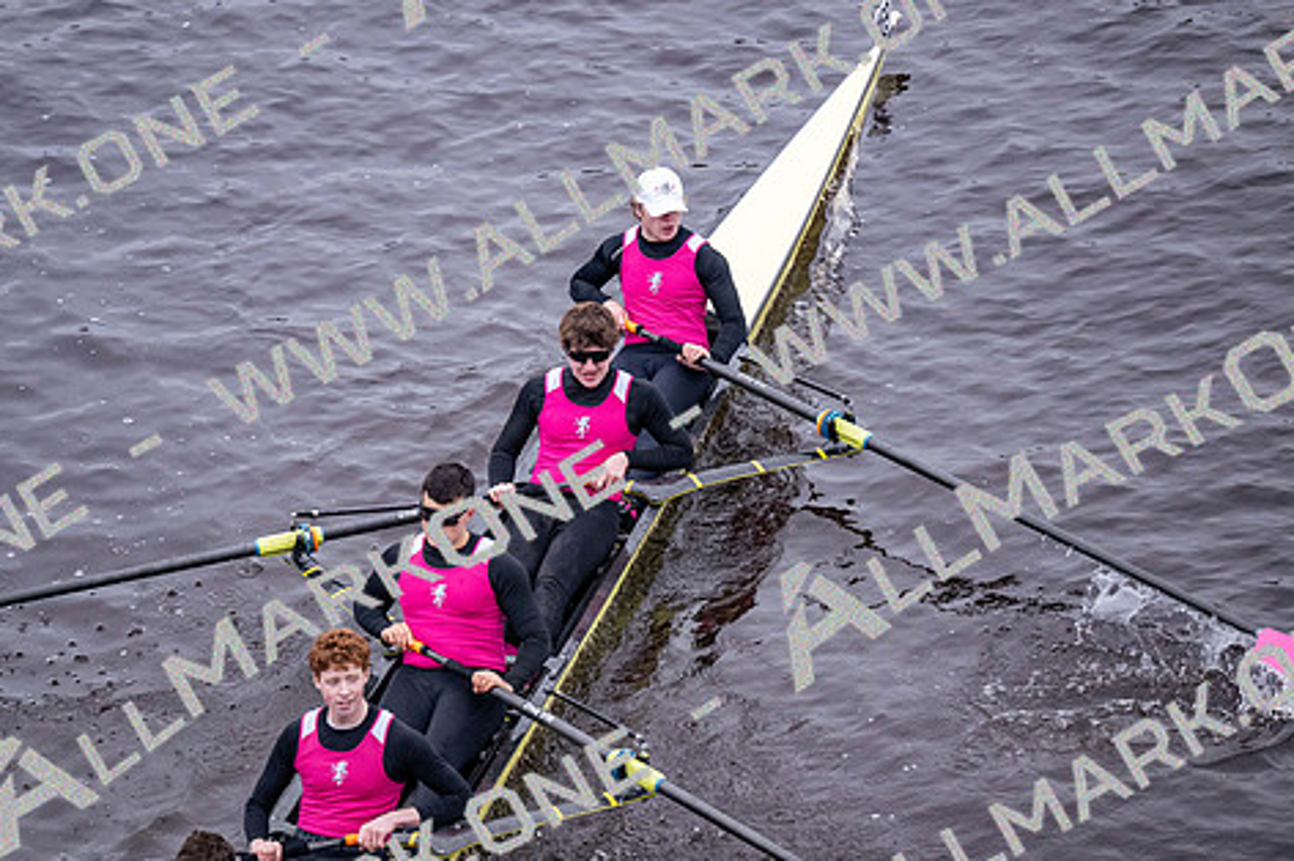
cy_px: 432
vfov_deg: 5.6
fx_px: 8836
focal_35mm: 246
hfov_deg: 8.4
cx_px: 546
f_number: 2.8
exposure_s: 1/2000
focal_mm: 200
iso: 1800
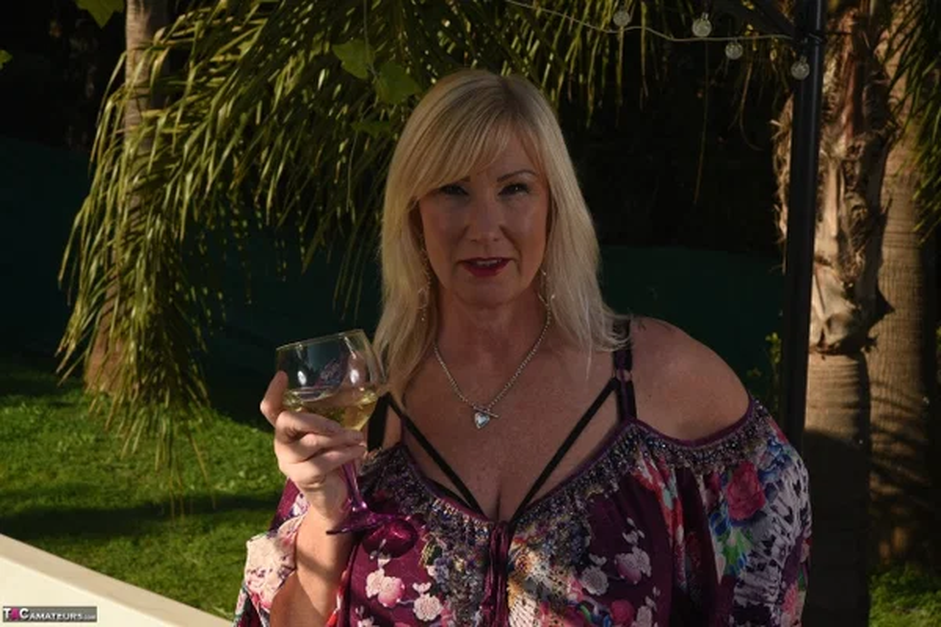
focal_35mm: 70
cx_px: 470
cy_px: 314
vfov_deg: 19.5
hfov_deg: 28.8
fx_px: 1830
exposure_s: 1/100
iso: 100
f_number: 16
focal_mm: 70
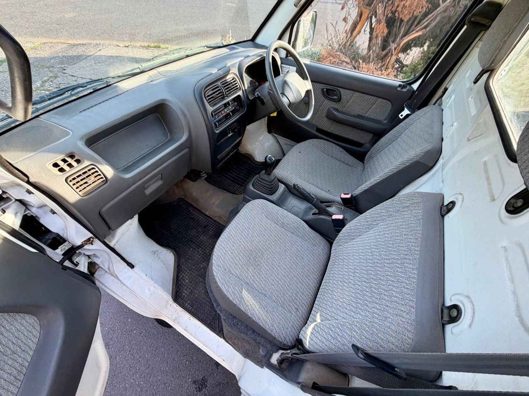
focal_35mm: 14
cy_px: 198
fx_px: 214
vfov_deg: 85.7
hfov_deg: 102.1
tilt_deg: -51.1
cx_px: 264
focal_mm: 2.22
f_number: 2.2
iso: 50
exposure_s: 1/121
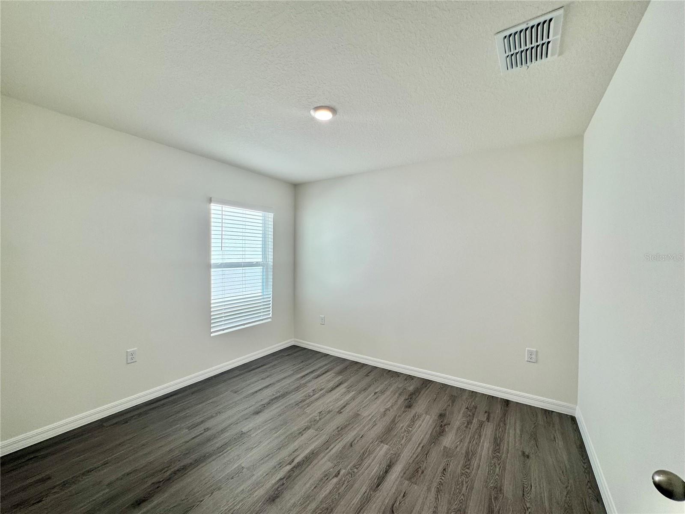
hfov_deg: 102.1
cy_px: 257
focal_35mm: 14
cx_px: 342
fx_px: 277
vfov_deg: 85.7
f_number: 2.2
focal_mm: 2.22
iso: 40
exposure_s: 1/121
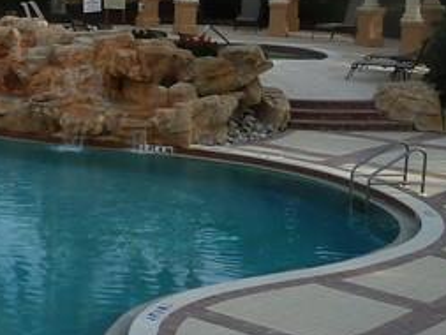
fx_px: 1302
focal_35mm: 101
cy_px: 4
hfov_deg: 16.7
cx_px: -321
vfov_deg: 14.4
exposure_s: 1/250
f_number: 4
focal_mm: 4.1
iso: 80
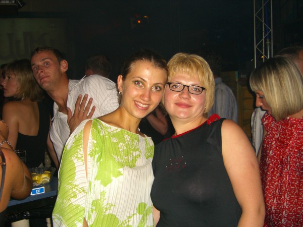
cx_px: 152
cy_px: 114
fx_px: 333
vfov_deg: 37.7
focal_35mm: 38
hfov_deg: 49.0
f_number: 2.8
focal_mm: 7.9
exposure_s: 1/60
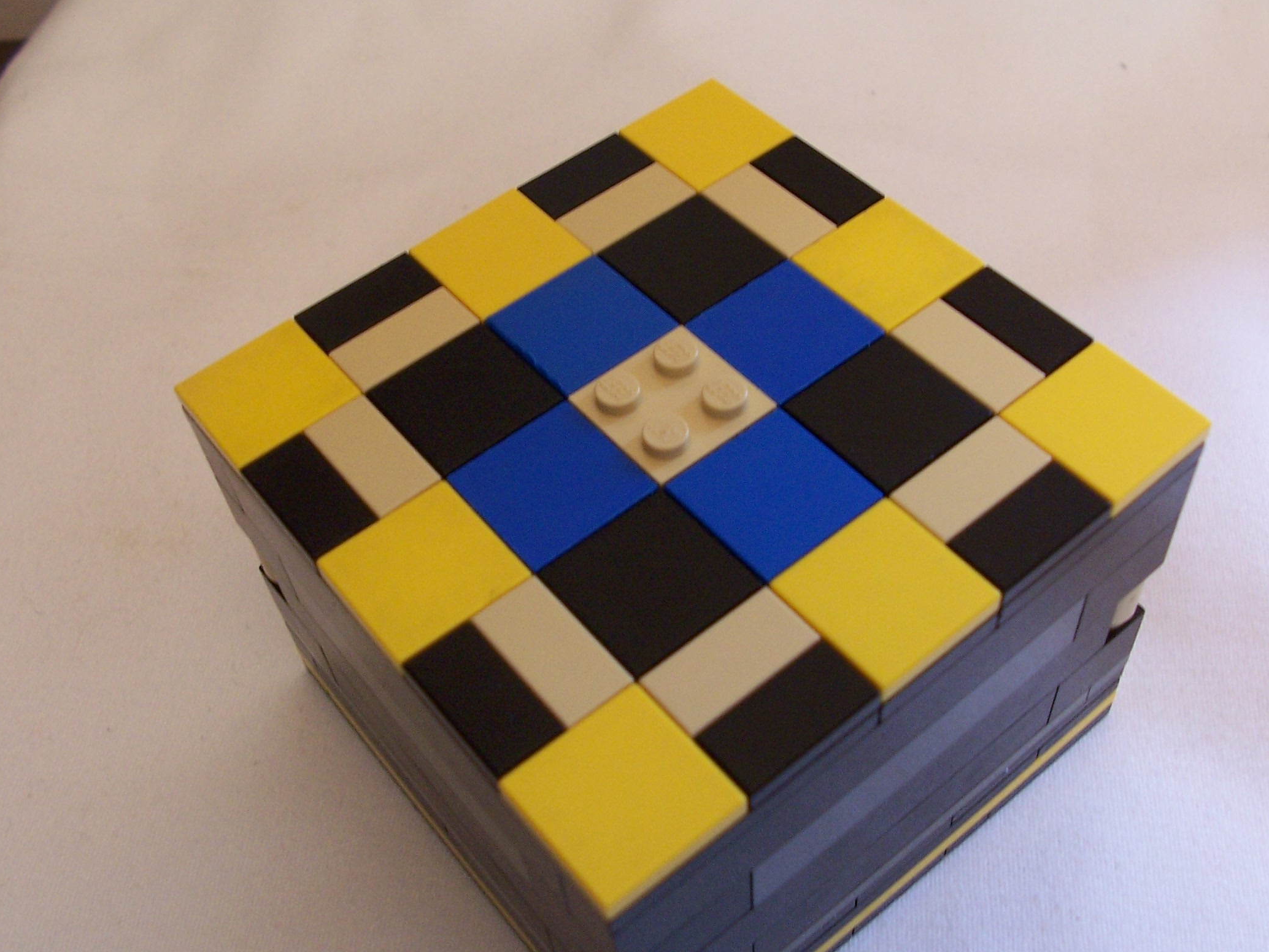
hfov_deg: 47.9
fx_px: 1430
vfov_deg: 36.8
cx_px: 642
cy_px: 495
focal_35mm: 39
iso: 140
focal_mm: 6
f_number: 2.8
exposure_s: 1/20
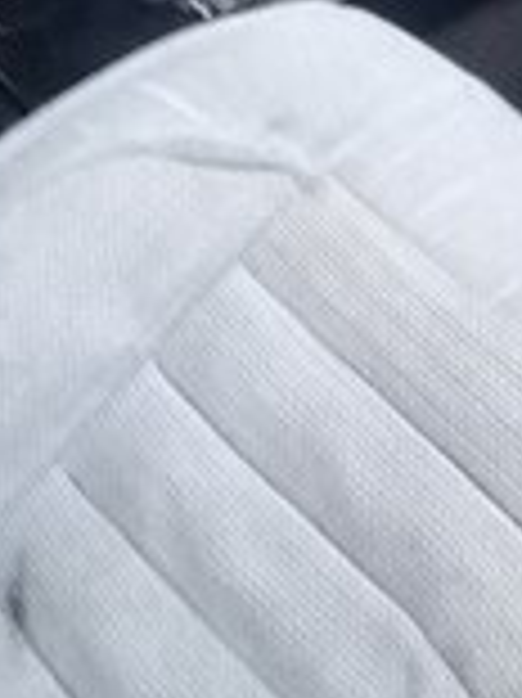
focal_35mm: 99
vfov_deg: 17.5
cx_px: 572
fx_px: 1993
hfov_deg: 14.6
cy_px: -401
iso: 200
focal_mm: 3.3
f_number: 2.2
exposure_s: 1/25
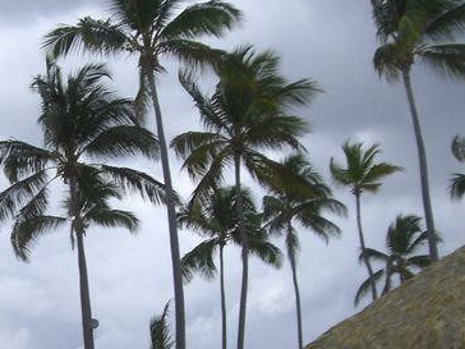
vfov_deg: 13.7
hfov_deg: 18.0
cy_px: 289
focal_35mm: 107
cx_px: 17
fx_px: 1437
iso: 64
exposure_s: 1/125
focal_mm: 6.2
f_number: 8
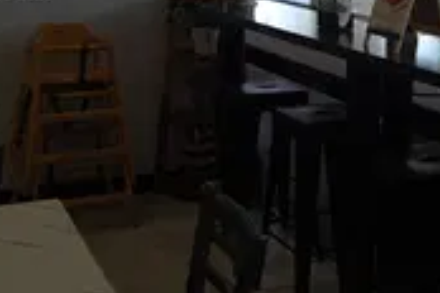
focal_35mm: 62
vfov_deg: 21.1
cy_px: -5
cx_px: 357
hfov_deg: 31.5
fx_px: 758
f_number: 5.6
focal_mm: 18
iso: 220
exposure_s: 1/125
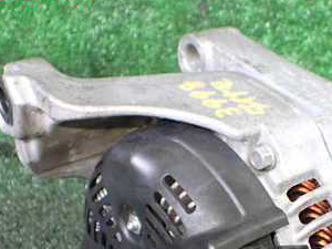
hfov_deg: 32.0
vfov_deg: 23.8
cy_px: 224
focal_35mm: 60
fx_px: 575
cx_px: 214
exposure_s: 1/80
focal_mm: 5.4
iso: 800
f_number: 2.3
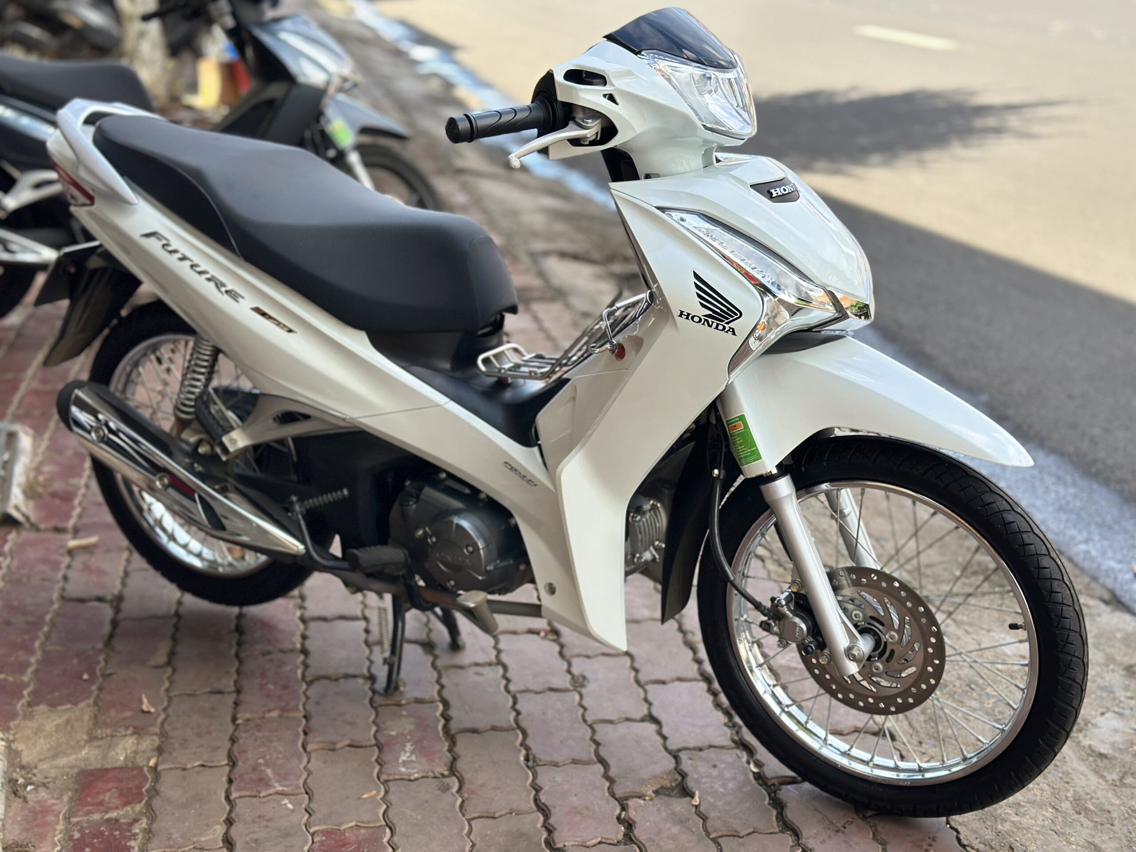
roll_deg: +2.3
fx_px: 1575
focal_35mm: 48
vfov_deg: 30.3
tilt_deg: -18.0
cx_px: 568
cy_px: 426
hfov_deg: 39.7
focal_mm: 6.86
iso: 80
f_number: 1.78
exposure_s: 1/1289
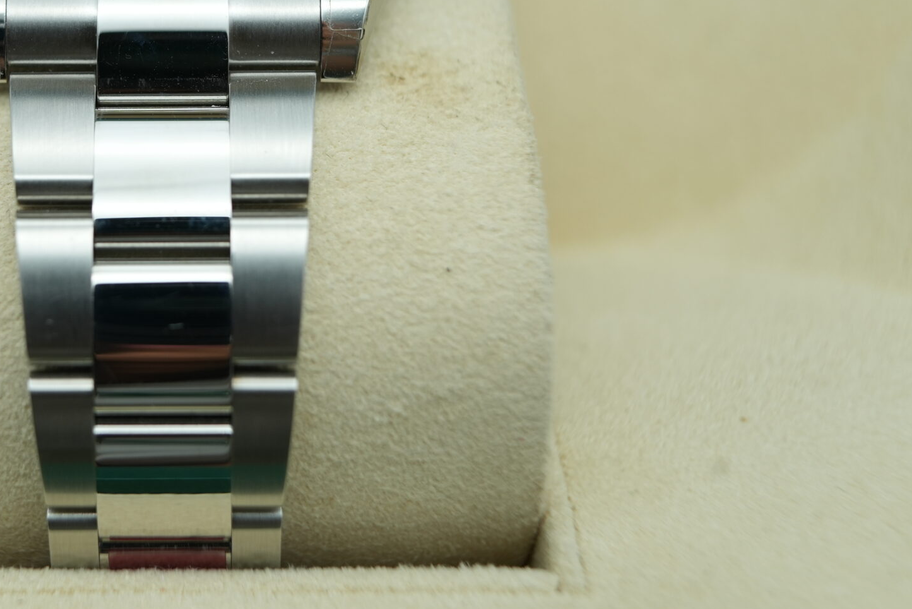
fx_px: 1571
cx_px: 164
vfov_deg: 21.6
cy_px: 105
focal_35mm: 62
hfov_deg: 31.4
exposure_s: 1/250
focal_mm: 35
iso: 400
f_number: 5
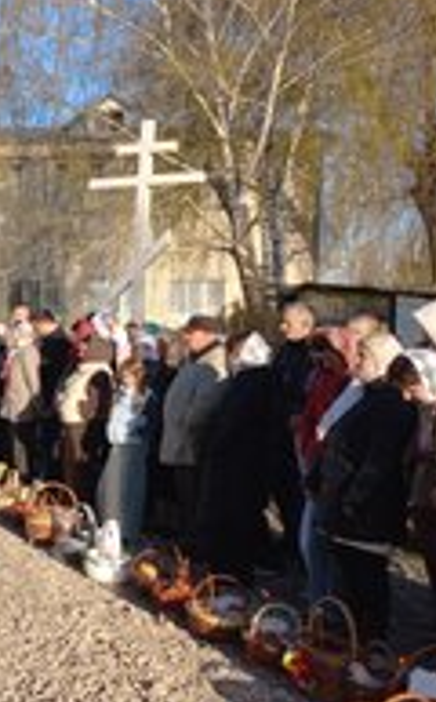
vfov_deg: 36.9
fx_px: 1050
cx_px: -269
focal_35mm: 55
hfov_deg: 19.5
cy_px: 378
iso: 25
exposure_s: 1/454
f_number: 1.8
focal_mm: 4.6
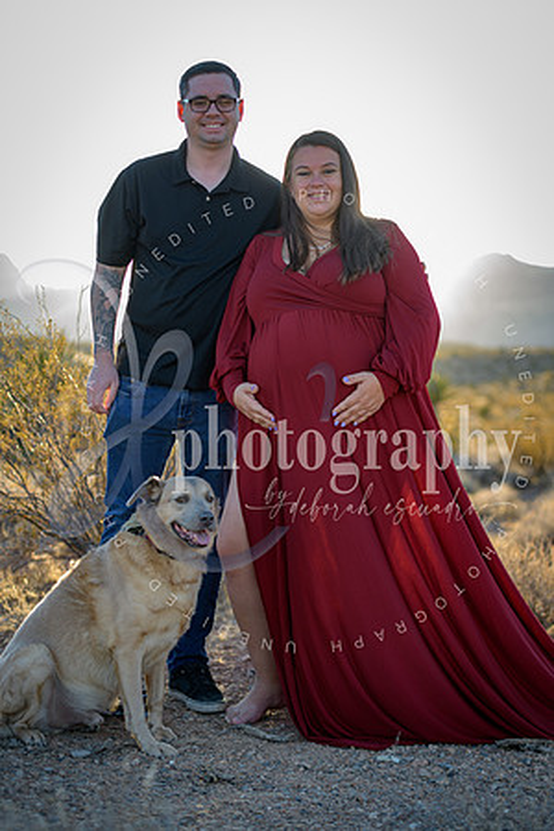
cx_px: 277
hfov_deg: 19.5
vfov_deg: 28.8
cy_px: 416
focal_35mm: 70
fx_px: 1616
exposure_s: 1/400
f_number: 2.8
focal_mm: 70
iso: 400
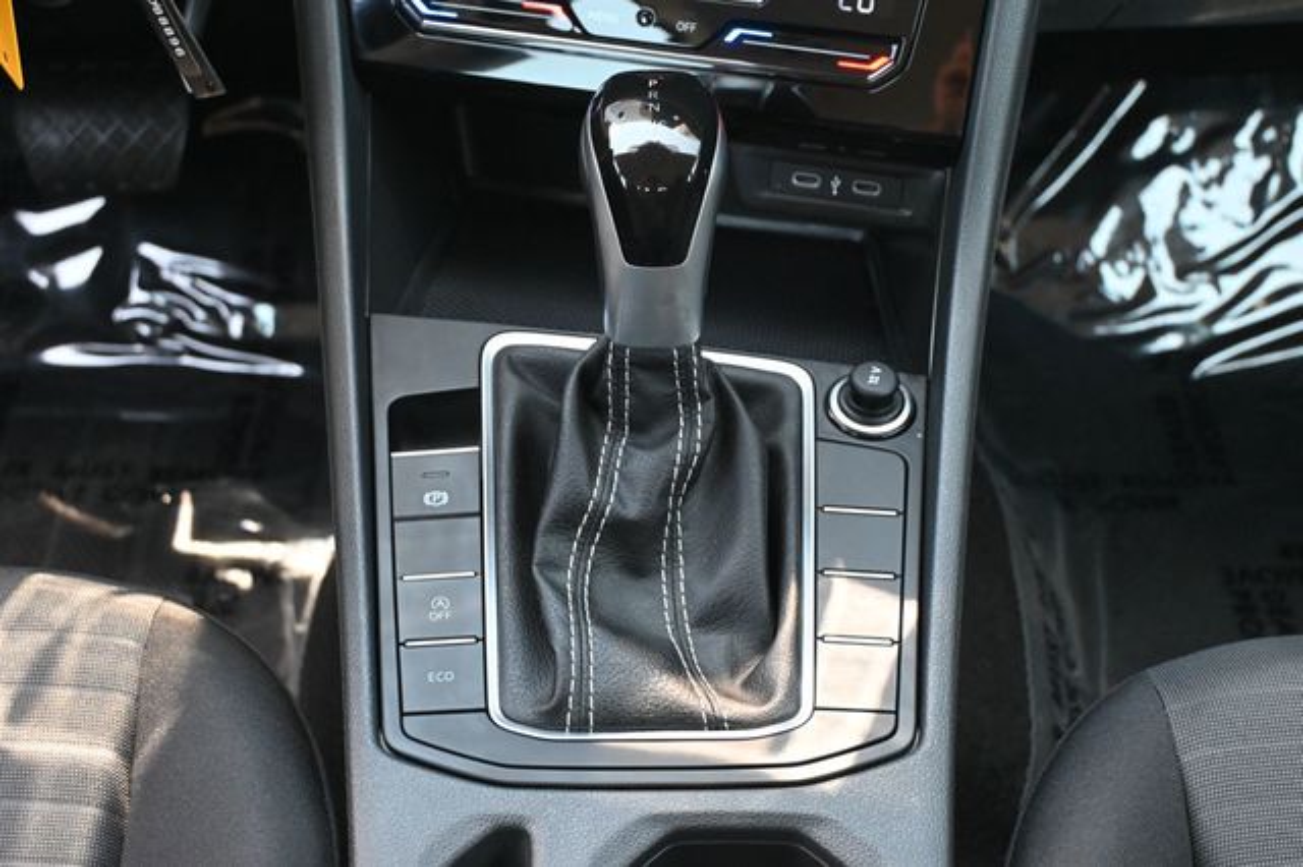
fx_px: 2008
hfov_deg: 36.0
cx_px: 652
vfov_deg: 24.4
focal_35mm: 56
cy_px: 434
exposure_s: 1/125
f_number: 5.3
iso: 3200
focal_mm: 37
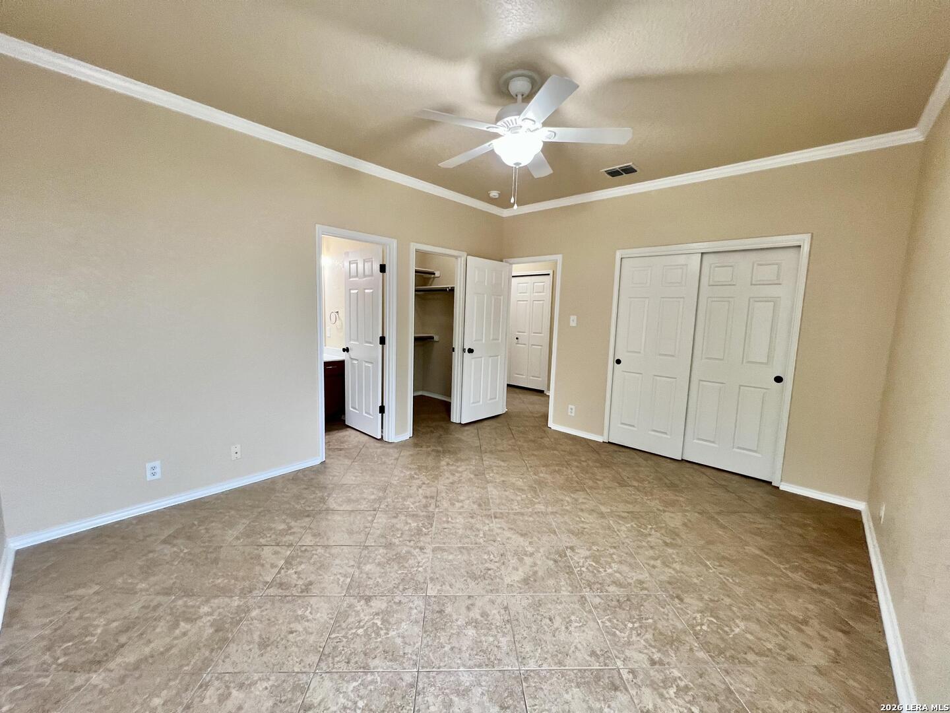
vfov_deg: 89.9
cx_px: 475
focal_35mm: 13
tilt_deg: -5.4
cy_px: 356
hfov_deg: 106.2
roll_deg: -2.0
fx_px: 357
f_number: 1.8
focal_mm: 1.57
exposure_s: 1/120
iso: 250
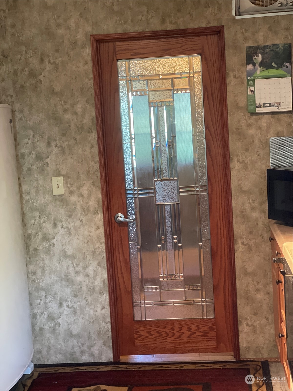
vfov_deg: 30.3
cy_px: 196
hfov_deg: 22.9
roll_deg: +3.0
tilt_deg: -4.7
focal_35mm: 64
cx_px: 146
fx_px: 722
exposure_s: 1/30
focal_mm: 7.5
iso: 320
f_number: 2.2
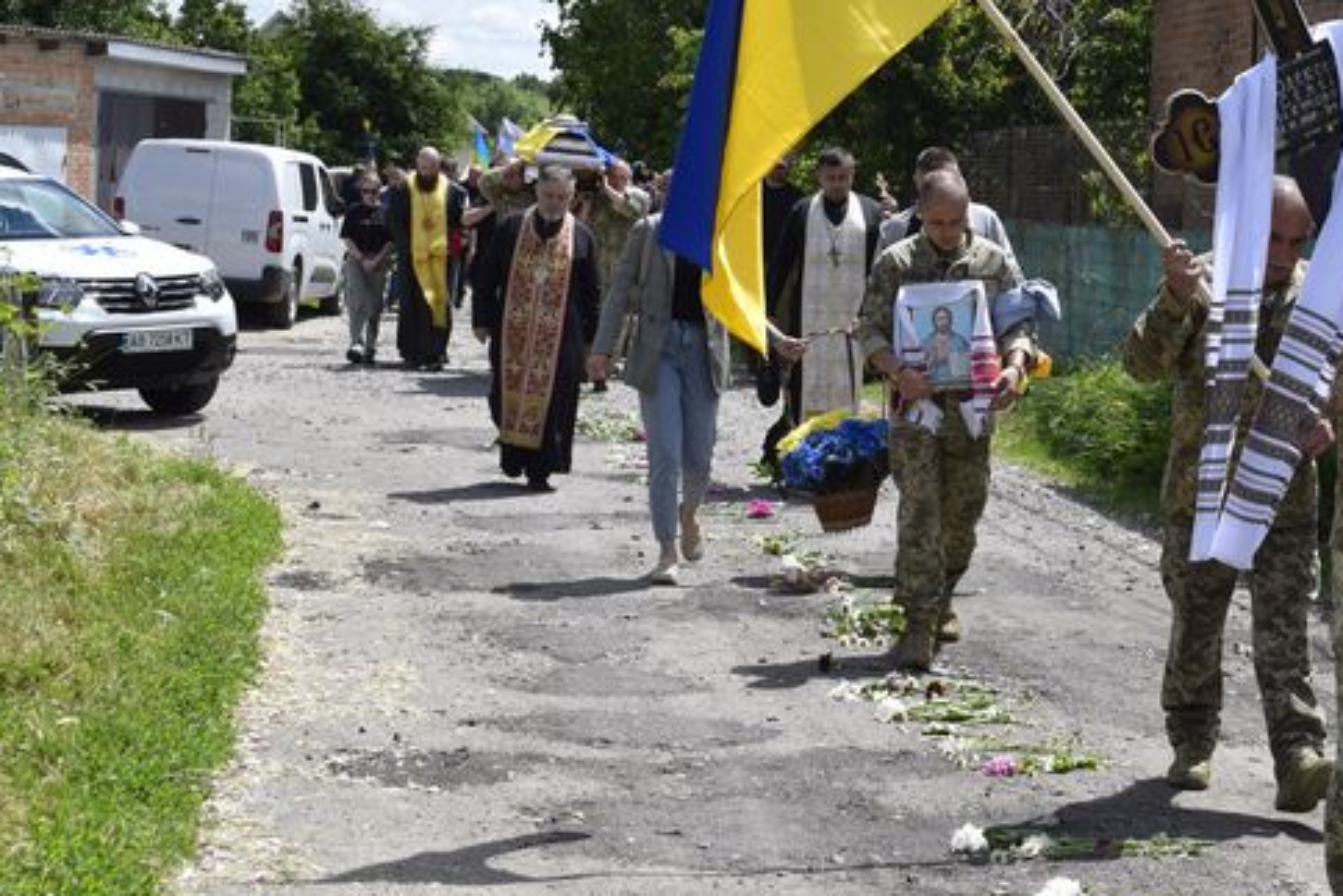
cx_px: 980
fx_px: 2948
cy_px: 337
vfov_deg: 17.3
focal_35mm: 79
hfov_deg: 25.4
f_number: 10
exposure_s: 1/400
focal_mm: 34
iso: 200
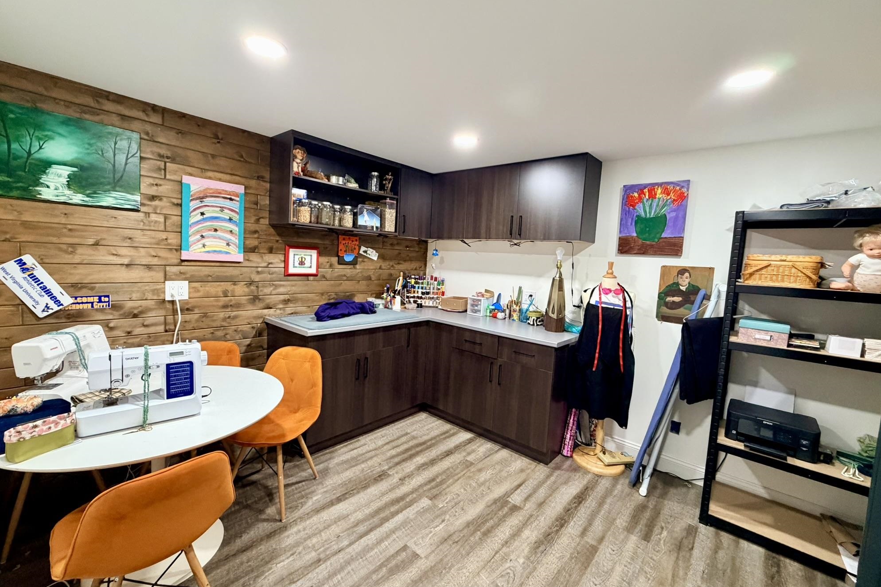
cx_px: 433
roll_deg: -2.7
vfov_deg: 77.3
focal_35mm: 15
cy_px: 288
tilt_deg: -5.3
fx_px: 367
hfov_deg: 100.4
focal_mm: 2.22
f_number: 2.2
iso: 400
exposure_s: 1/60
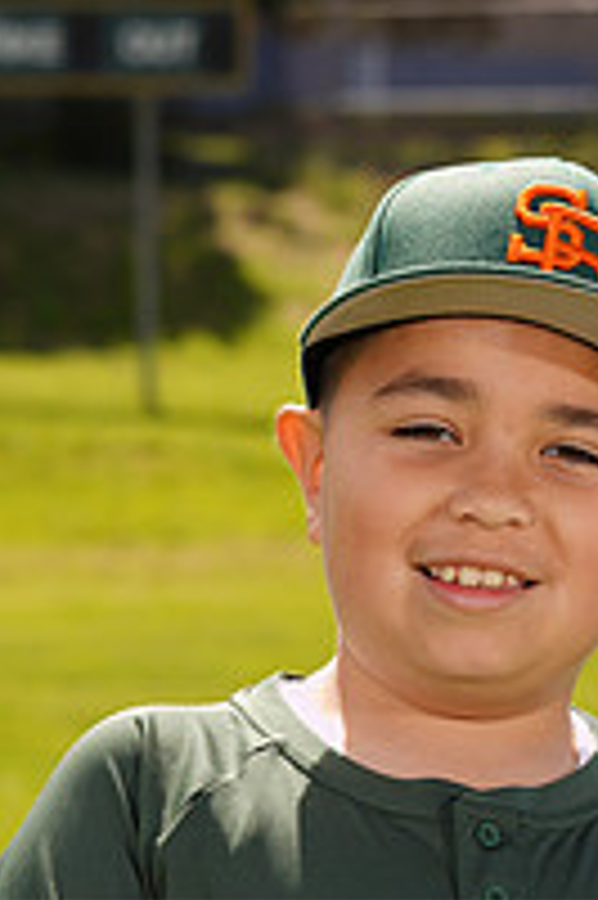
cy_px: 963
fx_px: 7238
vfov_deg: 7.1
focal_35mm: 290
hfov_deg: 4.7
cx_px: 254
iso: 80
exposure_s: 1/160
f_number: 9
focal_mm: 100
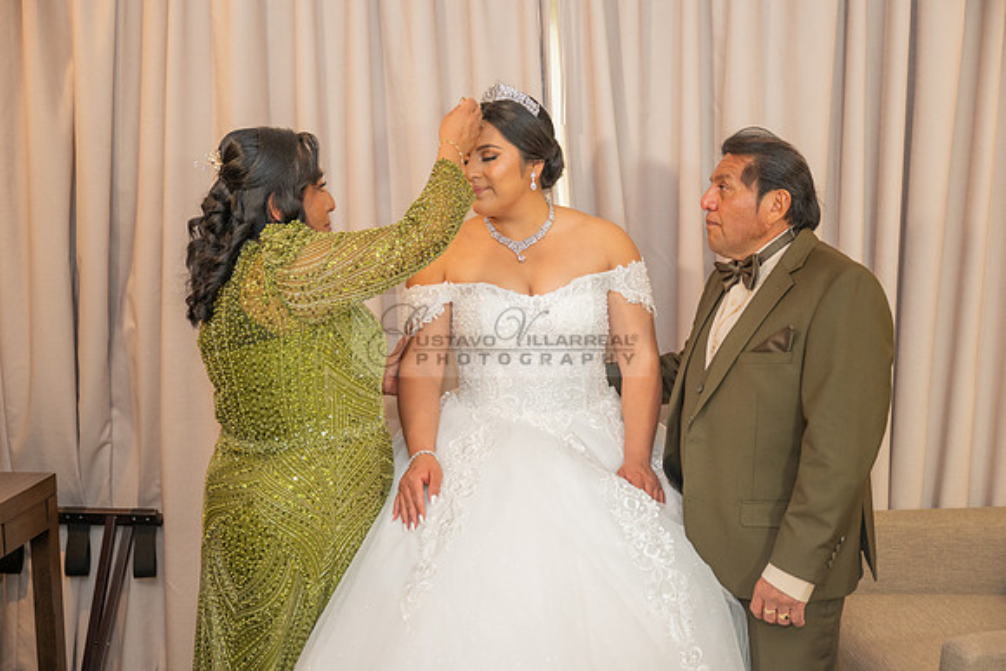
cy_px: 336
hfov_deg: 48.4
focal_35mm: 40
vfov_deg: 33.4
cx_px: 503
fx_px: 1118
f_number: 2.8
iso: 800
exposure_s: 1/160
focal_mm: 40
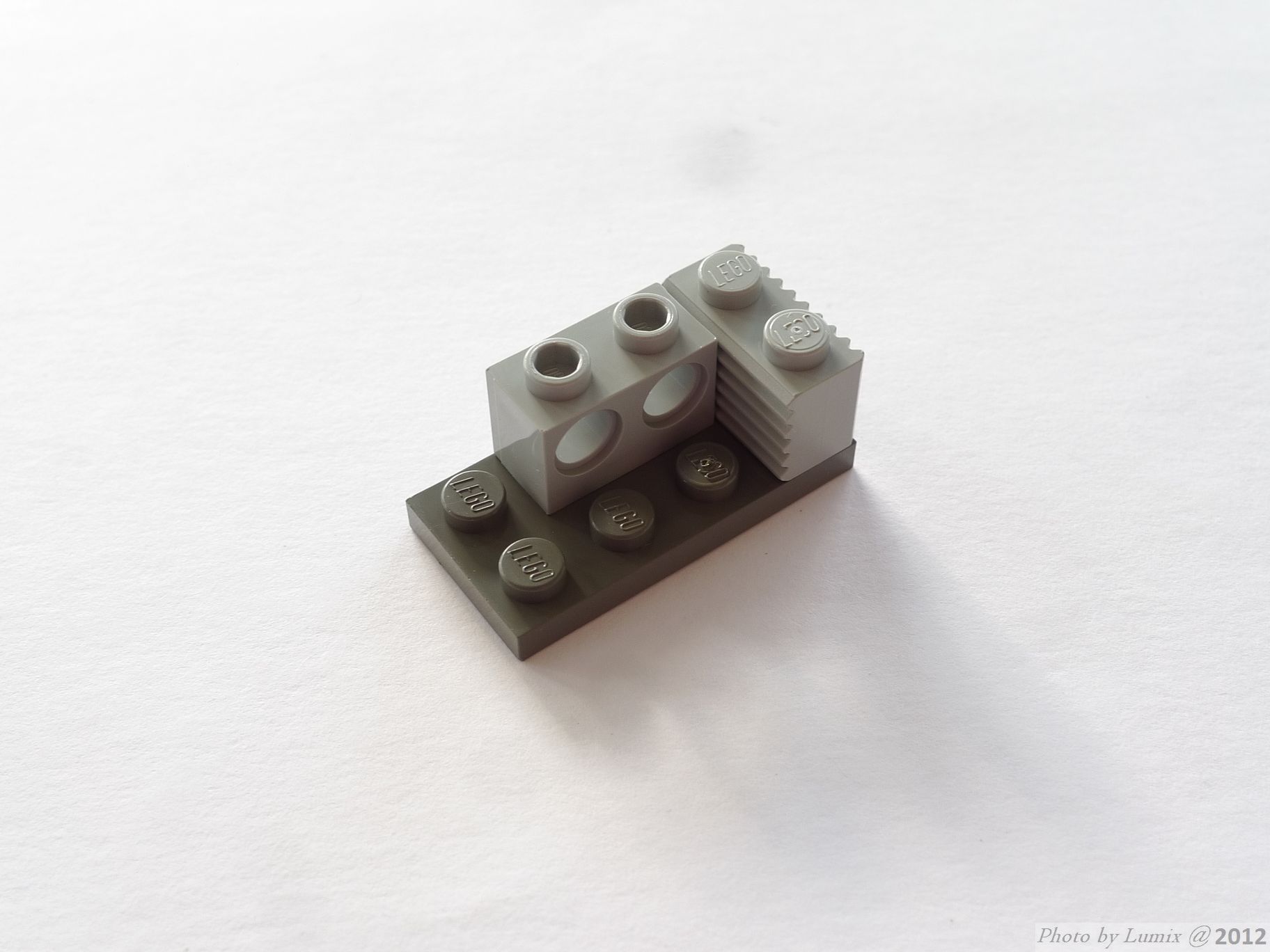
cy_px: 476
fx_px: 1614
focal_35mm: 44
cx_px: 635
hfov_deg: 42.9
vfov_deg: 32.9
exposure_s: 1/13
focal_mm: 9.3
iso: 80
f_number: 3.5
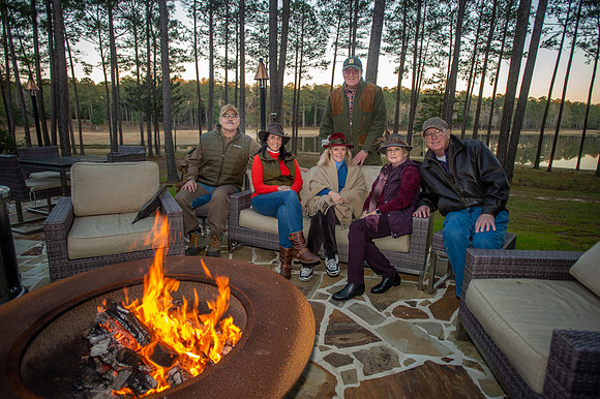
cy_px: 199
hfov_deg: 81.4
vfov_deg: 59.6
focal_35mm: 21
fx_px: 349
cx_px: 300
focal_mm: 20
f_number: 2.8
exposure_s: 1/60
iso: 160
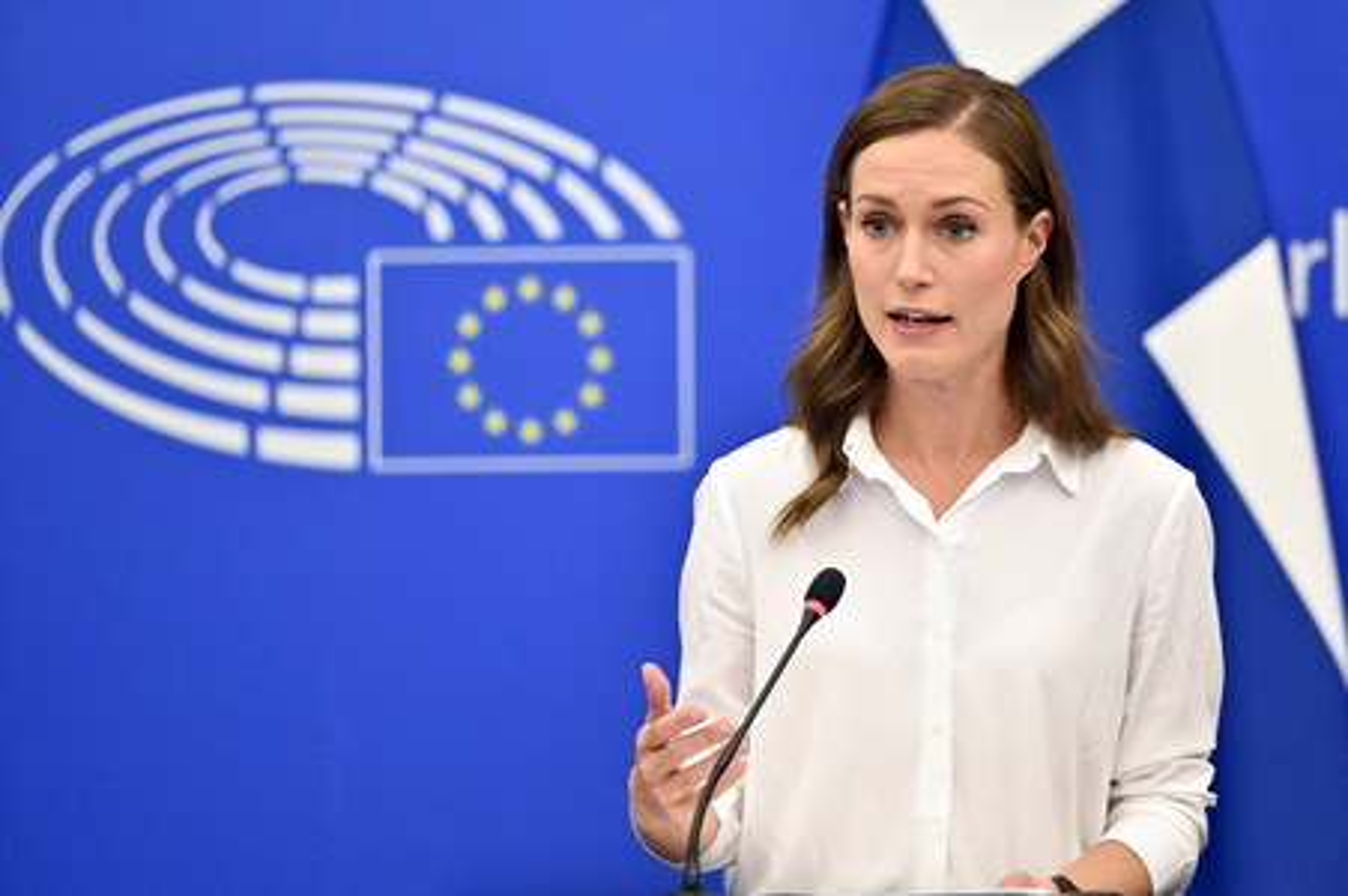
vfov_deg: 7.4
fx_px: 6922
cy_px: 448
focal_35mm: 185
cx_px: 674
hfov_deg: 11.1
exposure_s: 1/800
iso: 5000
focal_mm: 185
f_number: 2.8
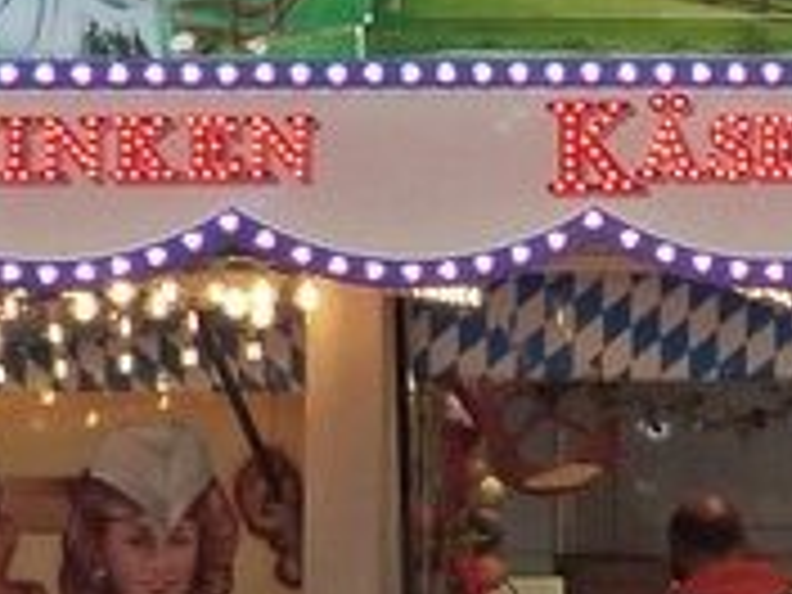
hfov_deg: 11.1
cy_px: 464
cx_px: 1292
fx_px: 3890
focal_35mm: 170
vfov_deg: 8.7
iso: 320
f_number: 4
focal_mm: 5.2
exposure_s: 1/250
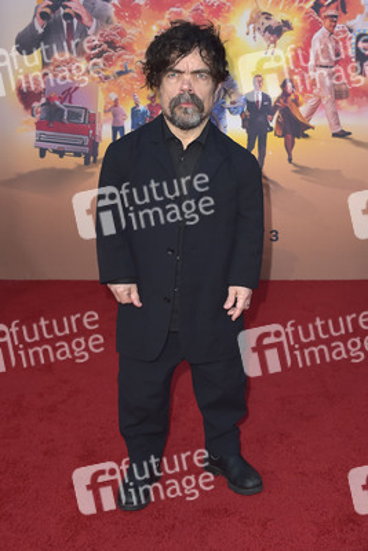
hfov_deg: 27.0
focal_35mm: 50
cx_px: 184
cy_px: 276
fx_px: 766
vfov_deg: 39.6
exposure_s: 1/250
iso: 400
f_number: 6.3
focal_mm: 50
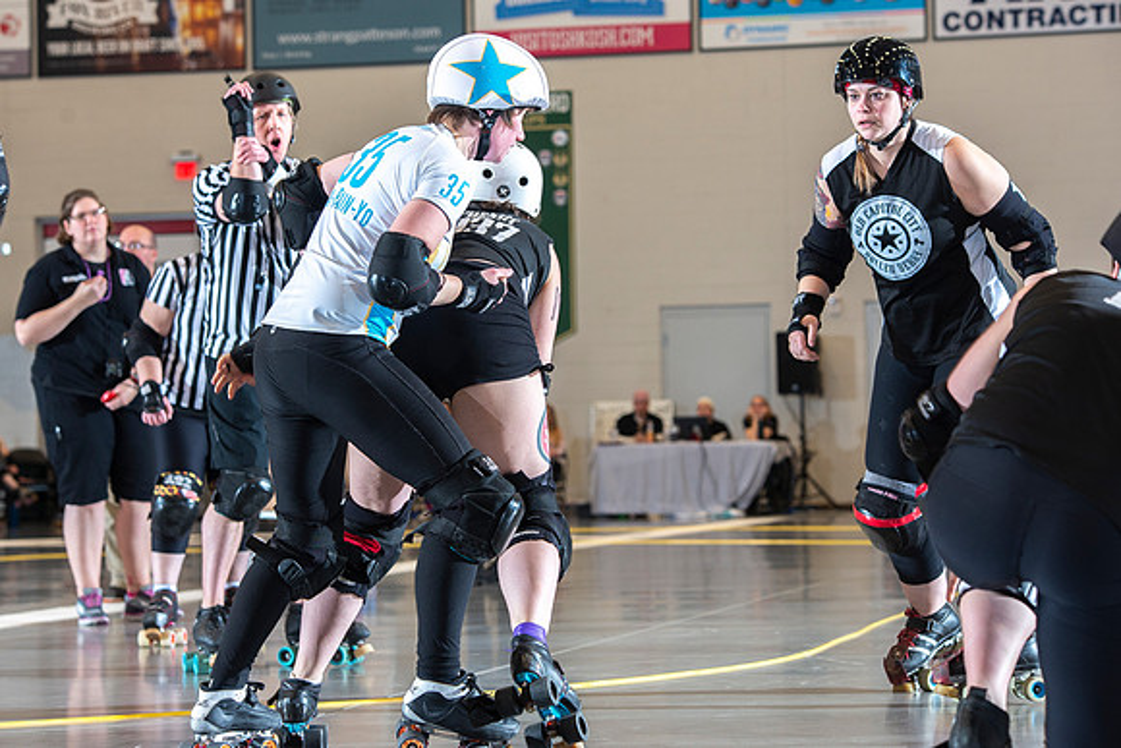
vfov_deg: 11.3
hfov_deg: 16.8
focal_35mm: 122
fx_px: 3790
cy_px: 341
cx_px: 512
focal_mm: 112
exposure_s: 1/160
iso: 500
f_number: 5.6
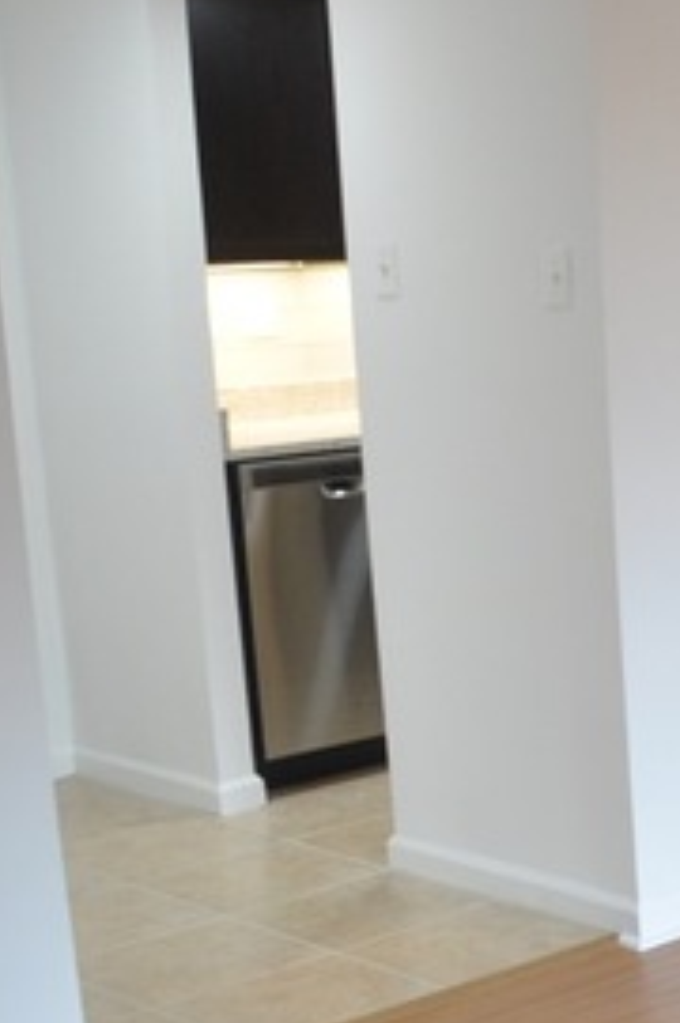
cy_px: 657
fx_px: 2130
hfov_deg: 15.2
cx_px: 1286
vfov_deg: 26.9
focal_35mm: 75
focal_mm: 18
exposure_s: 1/30
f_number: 5.6
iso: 400
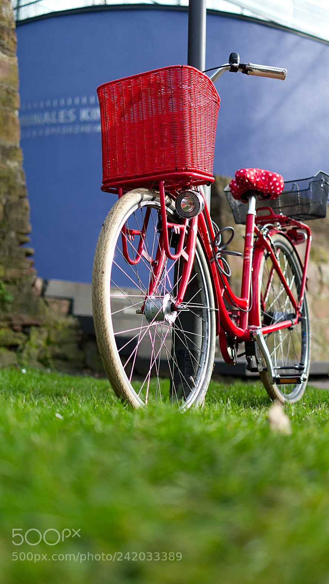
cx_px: 185
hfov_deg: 21.4
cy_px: 291
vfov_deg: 37.2
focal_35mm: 56
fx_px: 869
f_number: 1.4
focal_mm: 35
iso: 200
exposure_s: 1/3300
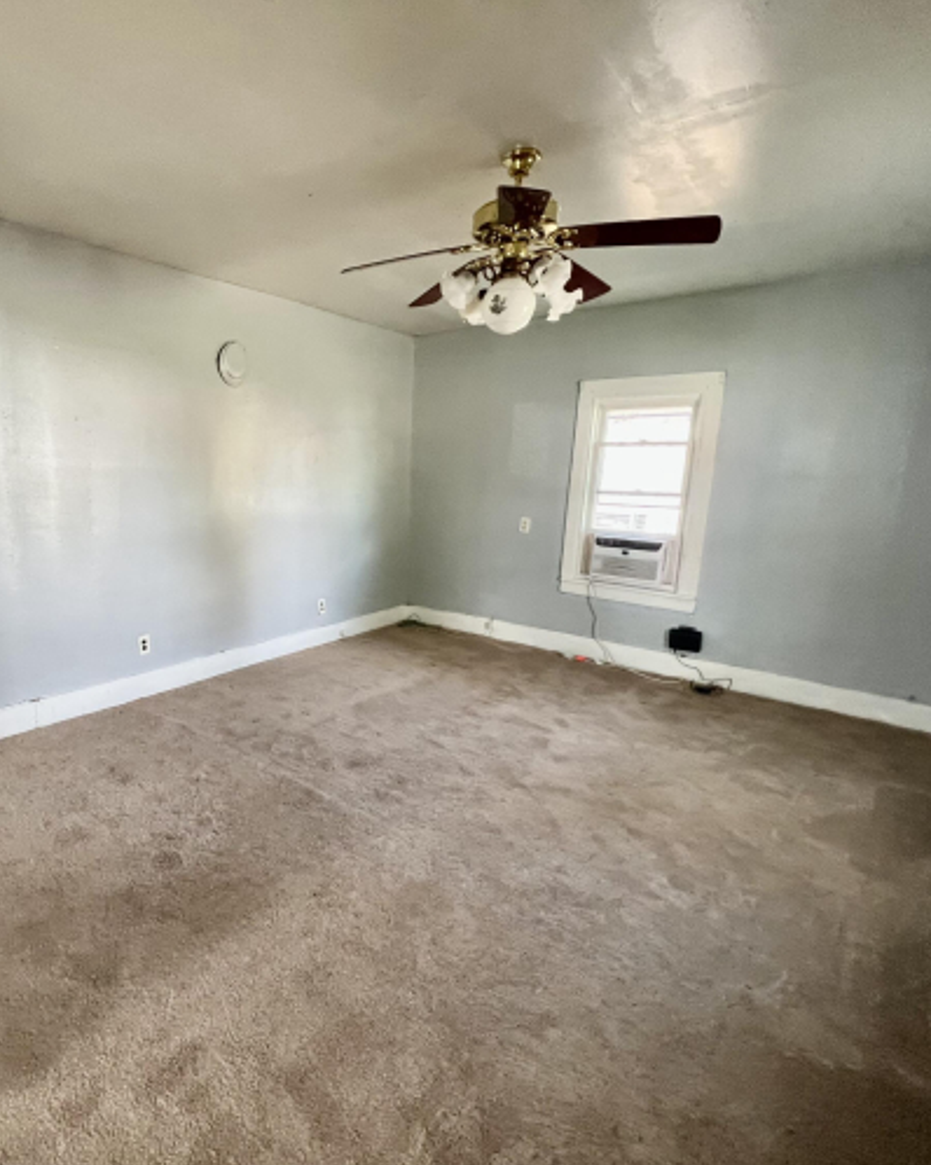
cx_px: 280
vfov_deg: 89.7
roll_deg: -1.2
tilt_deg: -9.3
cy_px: 582
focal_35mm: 17
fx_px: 586
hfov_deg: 73.5
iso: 320
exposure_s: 1/60
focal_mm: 1.57
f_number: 1.8
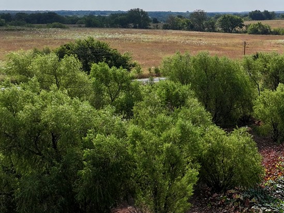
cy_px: 147
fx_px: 689
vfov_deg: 17.5
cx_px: 315
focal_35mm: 84
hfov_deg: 22.0
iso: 240
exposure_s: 1/5000
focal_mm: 12.29
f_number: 2.8
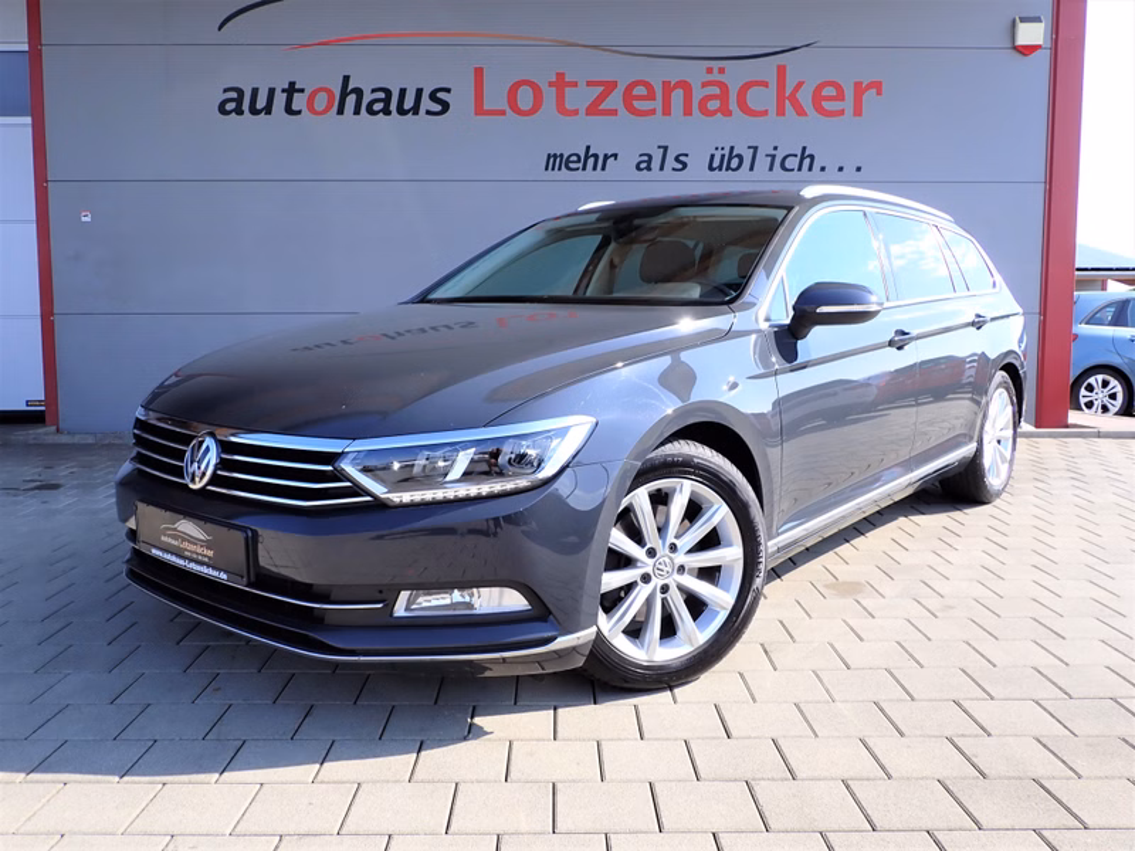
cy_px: 426
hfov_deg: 63.4
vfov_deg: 49.7
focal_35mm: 28
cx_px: 568
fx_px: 918
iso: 100
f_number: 3.2
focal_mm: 5.05
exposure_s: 1/500
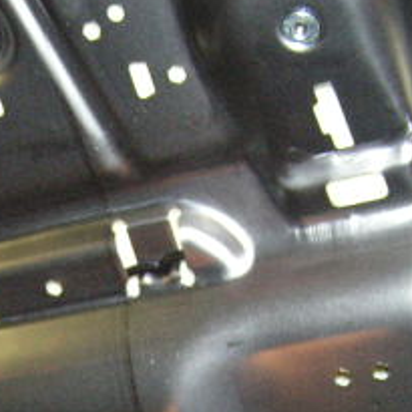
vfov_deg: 16.1
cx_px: 131
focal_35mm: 105
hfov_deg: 16.5
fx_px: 1414
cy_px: 466
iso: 200
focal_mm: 6.3
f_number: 2.8
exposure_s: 1/40
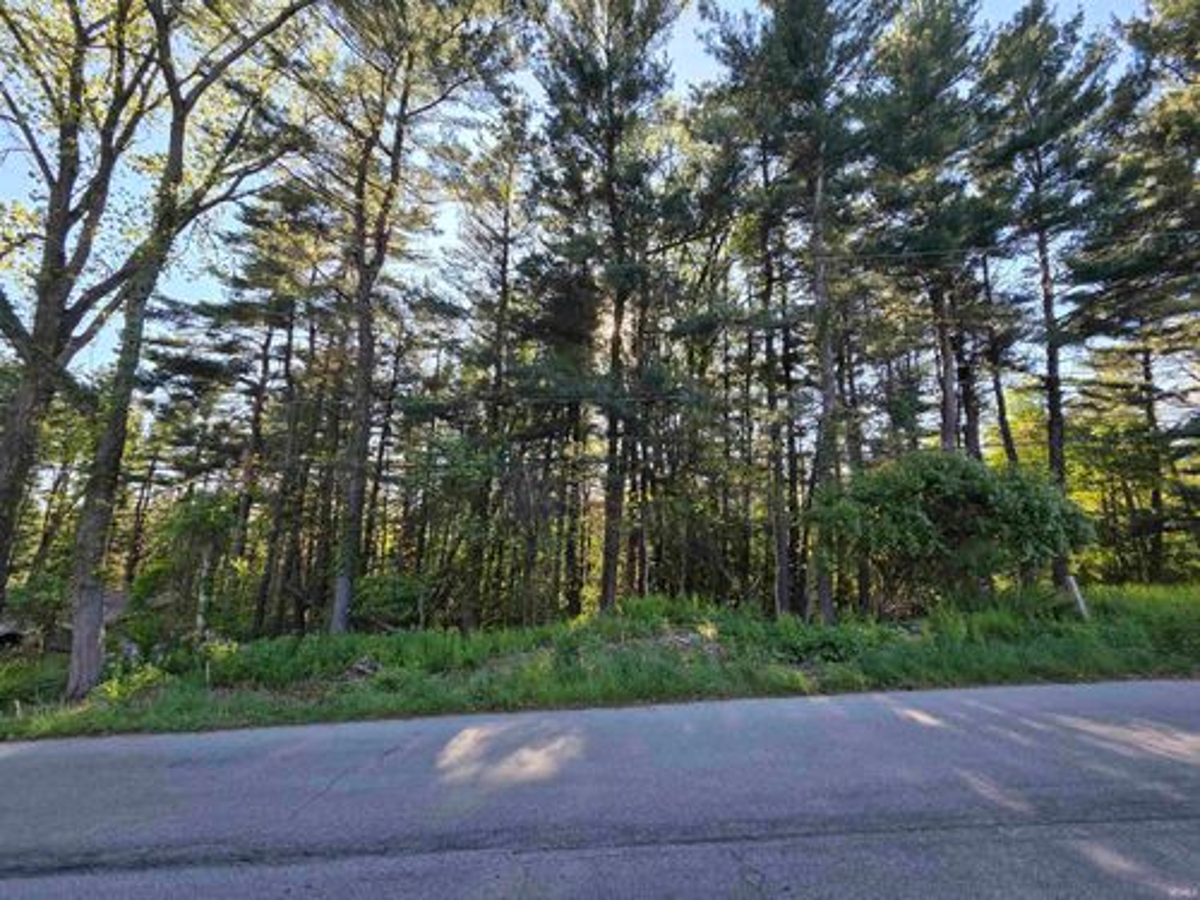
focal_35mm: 13
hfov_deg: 106.2
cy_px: 450
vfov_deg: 89.9
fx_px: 451
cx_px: 600
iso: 50
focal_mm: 2.2
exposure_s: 1/316
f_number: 2.2
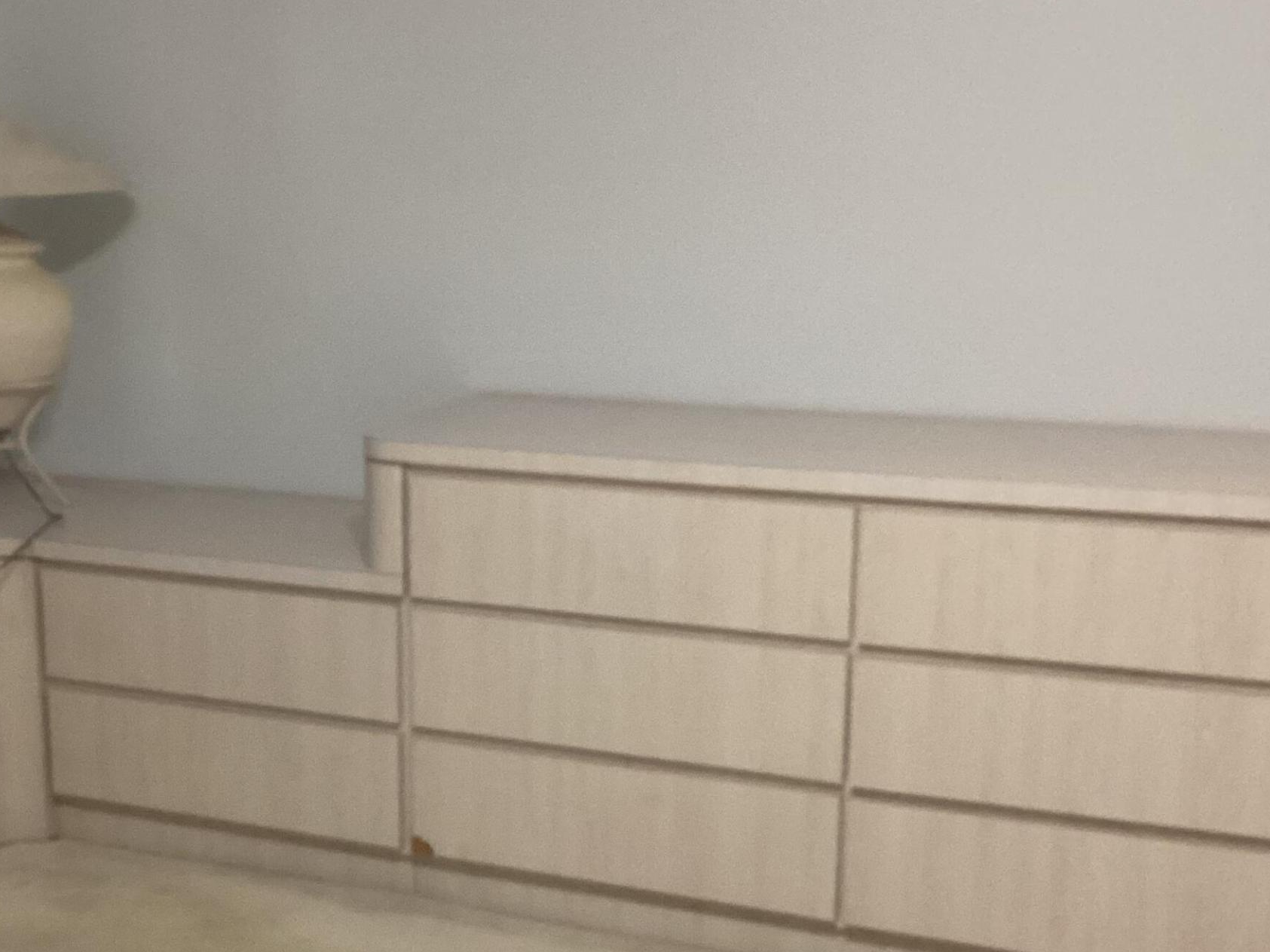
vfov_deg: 27.4
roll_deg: +0.3
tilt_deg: -14.2
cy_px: 615
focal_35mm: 53
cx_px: 405
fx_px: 1944
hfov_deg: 35.8
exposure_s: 1/30
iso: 320
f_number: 2.4
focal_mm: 3.3
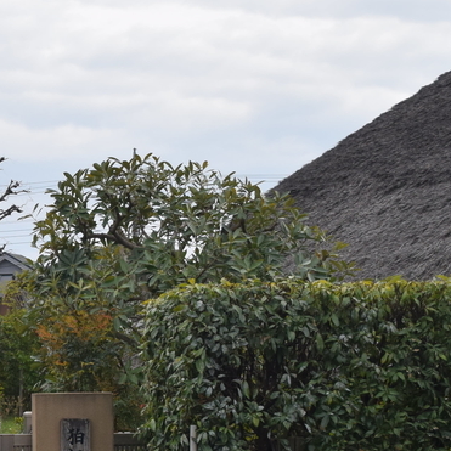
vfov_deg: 15.6
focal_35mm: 111
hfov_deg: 14.7
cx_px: -191
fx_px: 1642
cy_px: 345
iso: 400
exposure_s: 1/1600
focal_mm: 27
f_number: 6.3
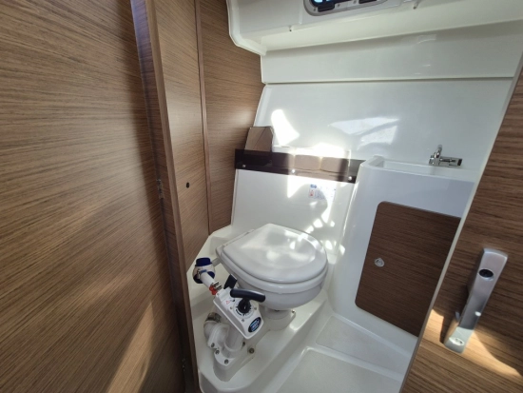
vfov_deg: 90.0
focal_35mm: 13
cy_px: 196
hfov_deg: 106.2
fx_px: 196
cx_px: 262
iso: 50
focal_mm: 2.2
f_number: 2.2
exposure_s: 1/168
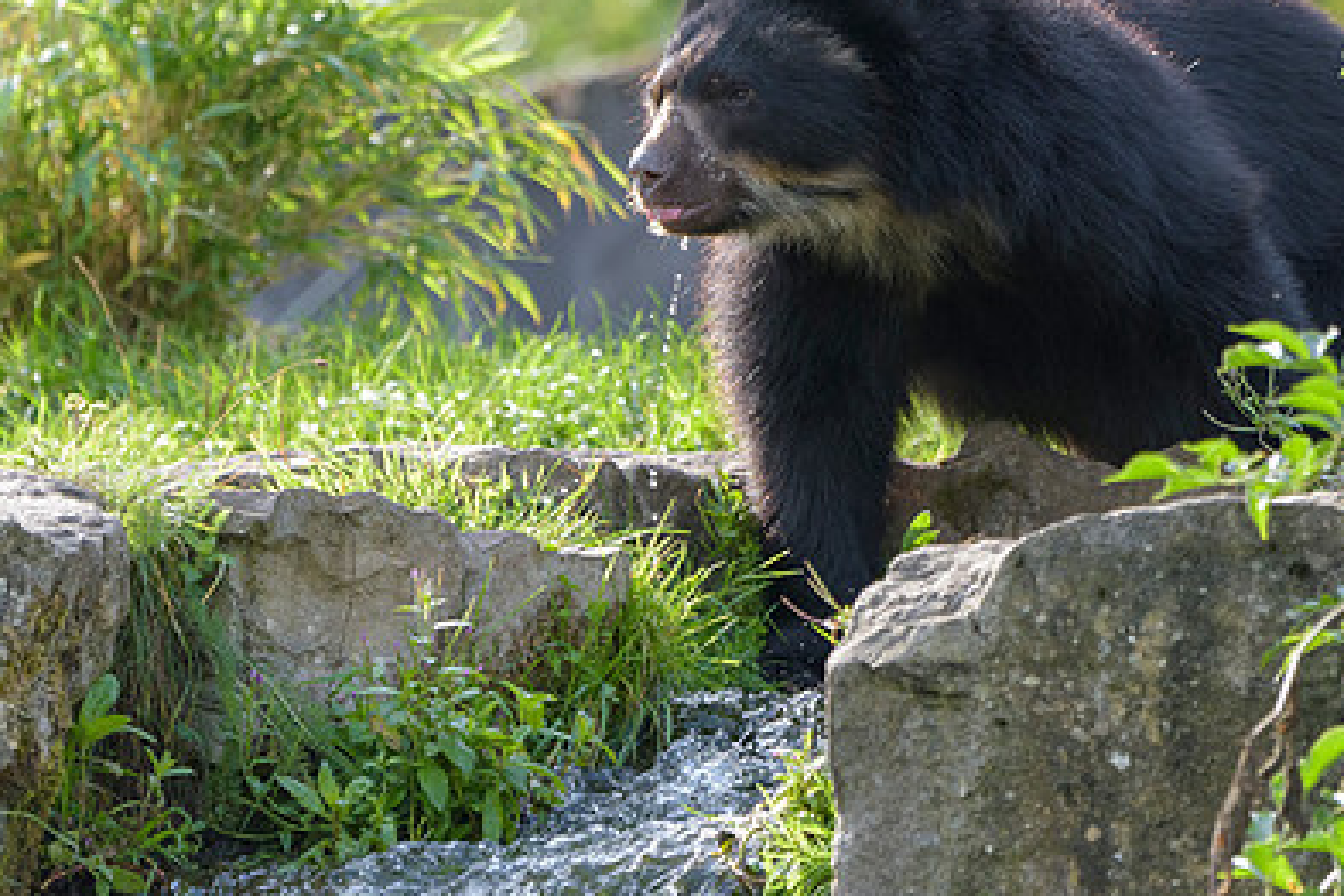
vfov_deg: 2.5
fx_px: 20196
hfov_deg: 3.8
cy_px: 248
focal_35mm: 541
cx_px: 779
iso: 1400
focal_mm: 290
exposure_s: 1/800
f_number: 5.6
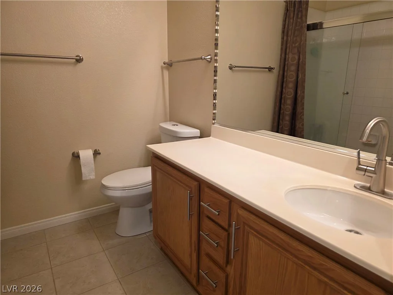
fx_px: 261
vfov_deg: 58.9
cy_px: 148
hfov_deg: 73.9
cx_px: 196
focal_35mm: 23
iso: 320
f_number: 1.7
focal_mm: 6.3
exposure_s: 1/120
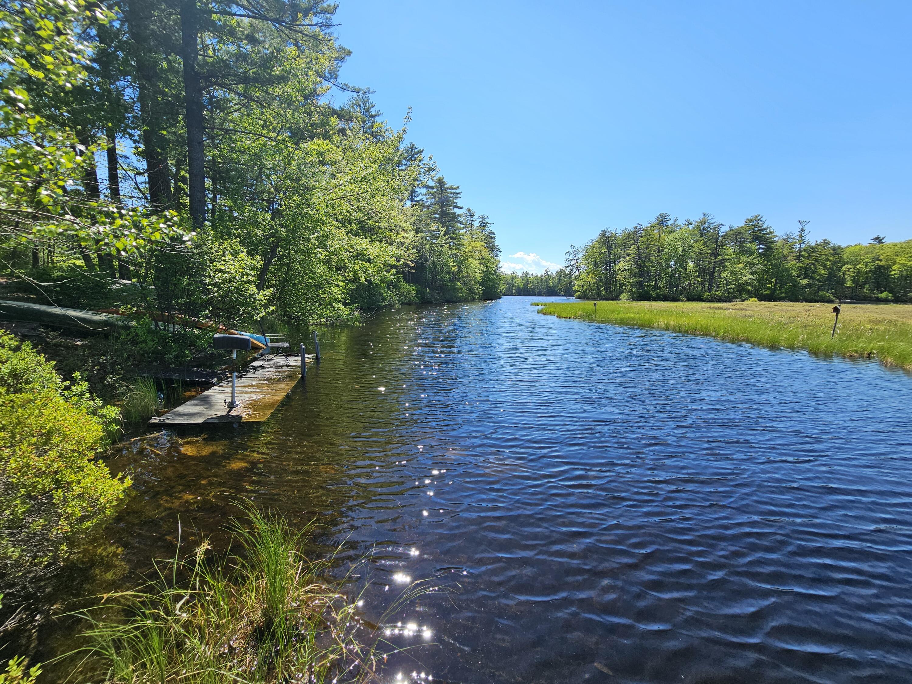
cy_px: 342
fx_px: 343
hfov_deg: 106.2
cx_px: 456
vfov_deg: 89.9
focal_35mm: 13
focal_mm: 2.2
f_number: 2.2
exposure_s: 1/1468
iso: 50
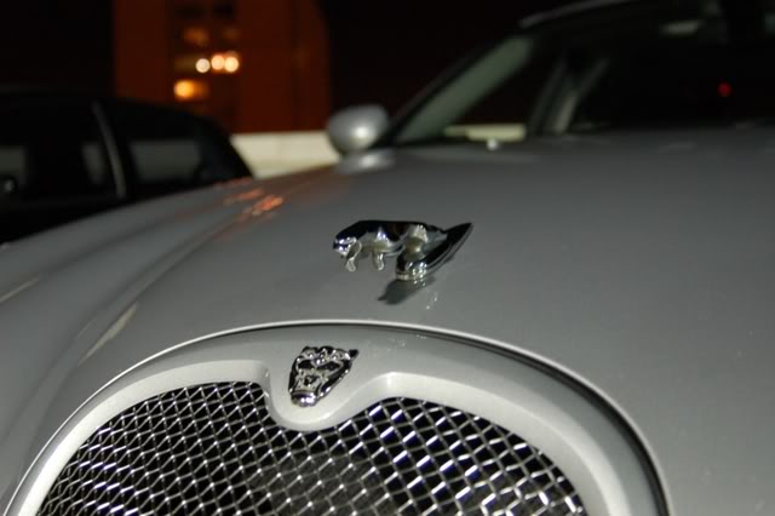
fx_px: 904
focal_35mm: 42
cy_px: 258
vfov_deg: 31.9
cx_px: 388
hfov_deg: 46.4
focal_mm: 28
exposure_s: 1/4
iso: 800
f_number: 3.3
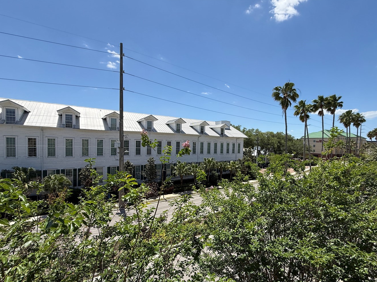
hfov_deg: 90.7
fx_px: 185
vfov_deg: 74.6
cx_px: 208
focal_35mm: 17
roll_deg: -1.2
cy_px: 149
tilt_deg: -1.5
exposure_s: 1/2320
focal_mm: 2.22
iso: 50
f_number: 2.2
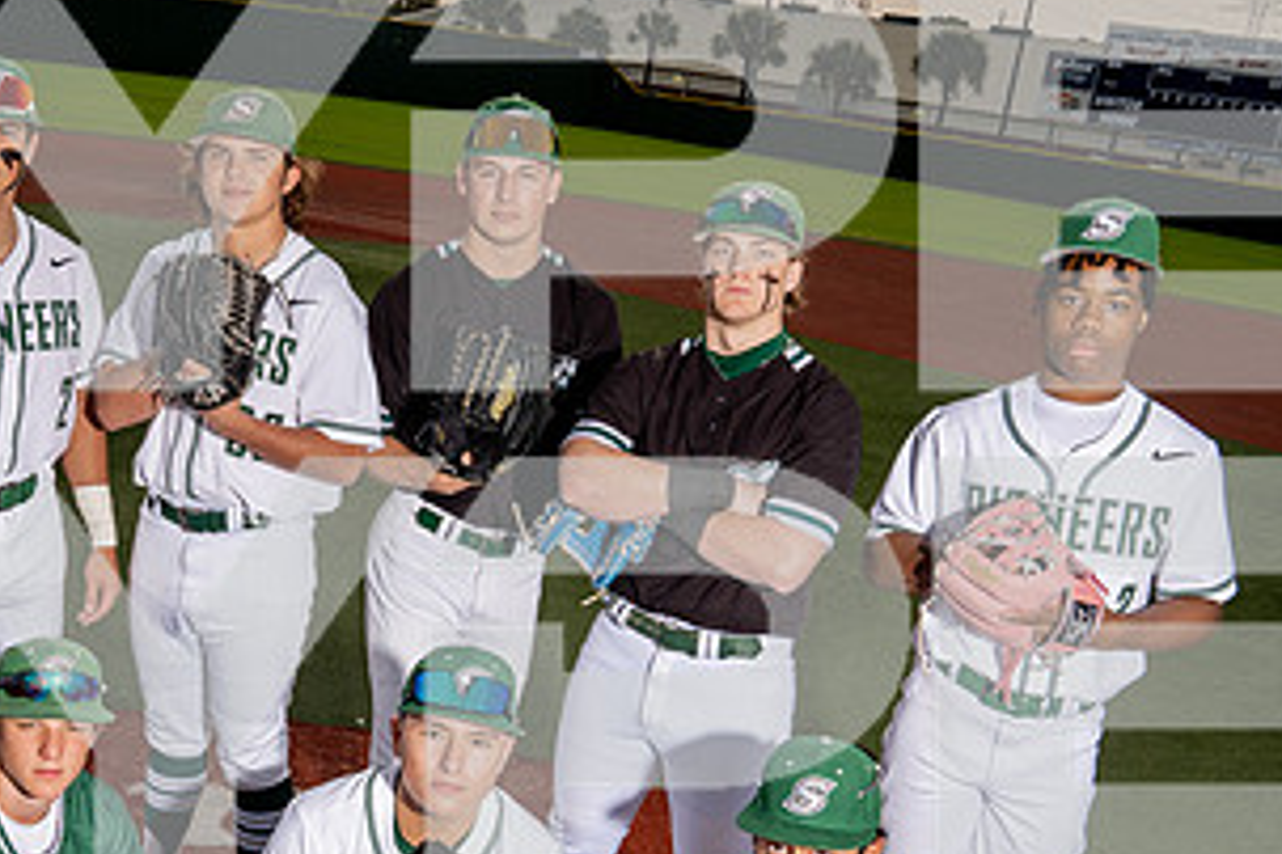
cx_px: 343
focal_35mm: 46
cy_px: 683
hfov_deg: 41.6
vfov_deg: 28.6
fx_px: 1638
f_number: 11
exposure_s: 1/250
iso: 250
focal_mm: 24
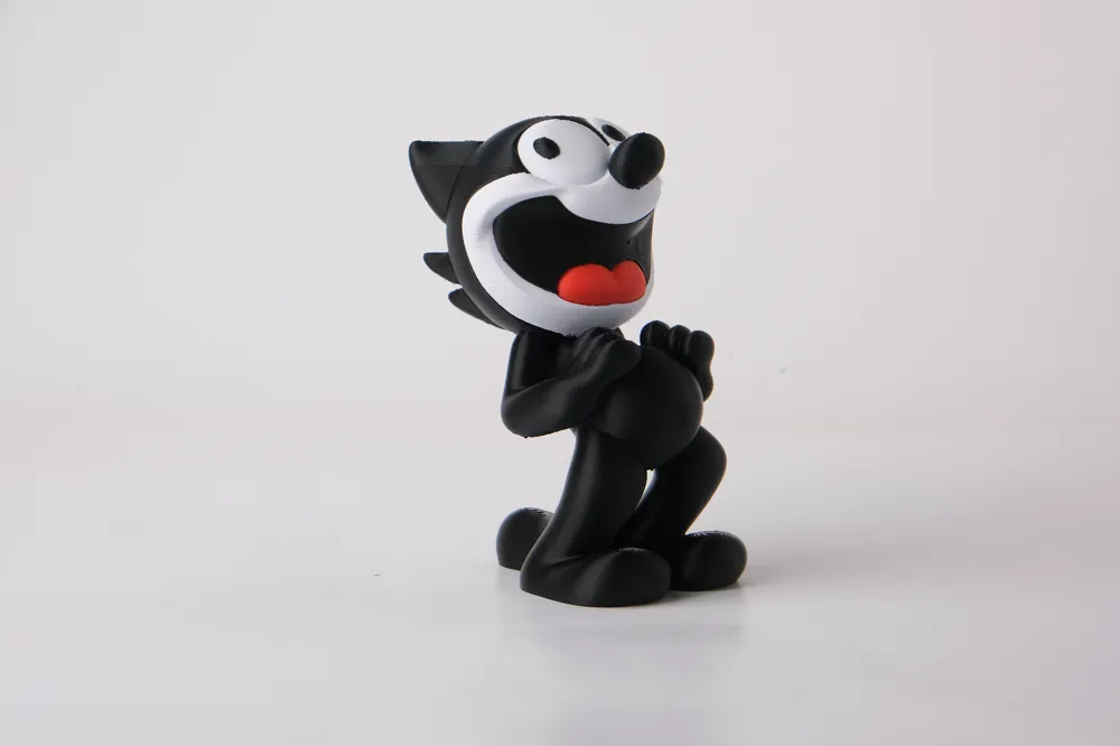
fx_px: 2581
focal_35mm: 83
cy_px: 373
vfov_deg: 16.4
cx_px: 560
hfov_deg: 24.5
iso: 160
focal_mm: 55
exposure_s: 1/100
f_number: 13
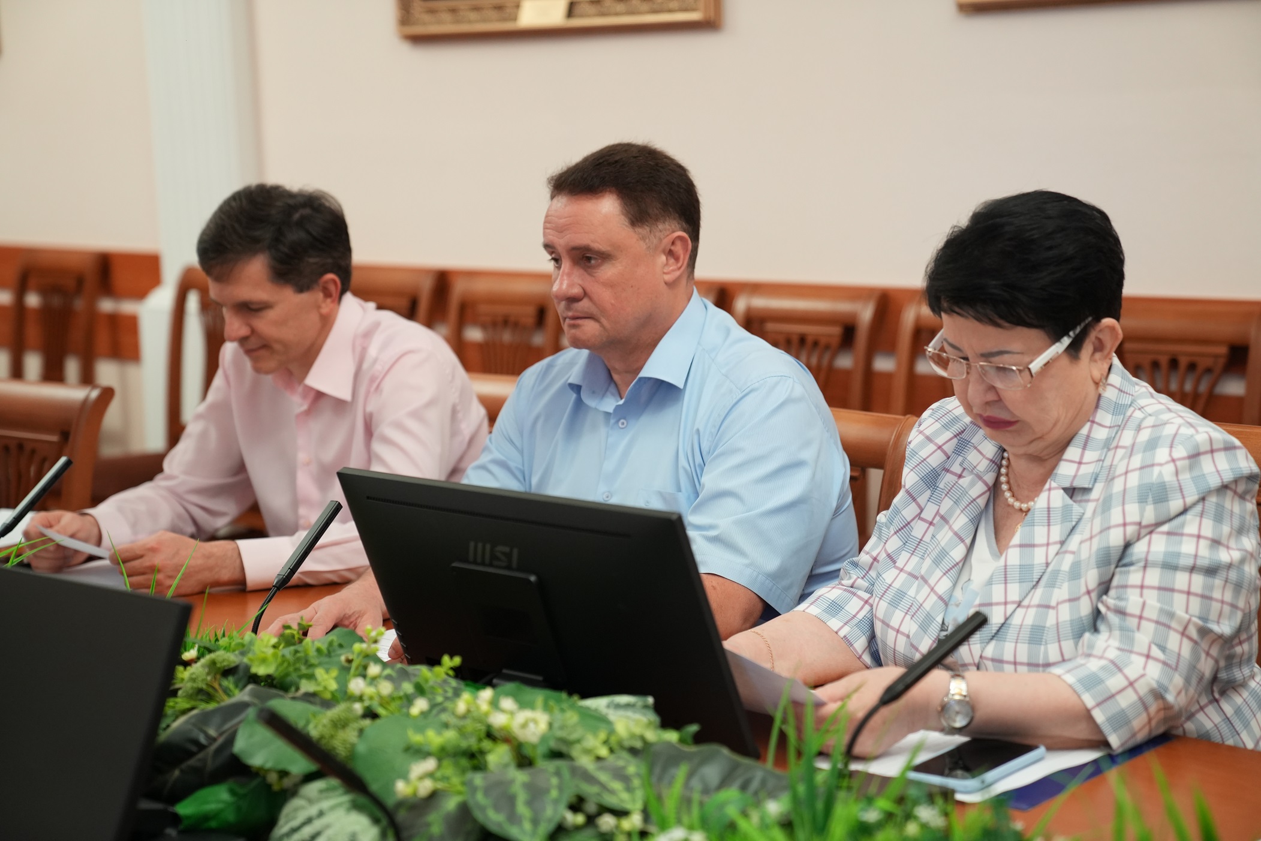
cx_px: 630
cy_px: 420
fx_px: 2452
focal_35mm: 70
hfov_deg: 28.8
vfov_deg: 19.5
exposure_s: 1/80
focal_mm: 70
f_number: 2.8
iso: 2000
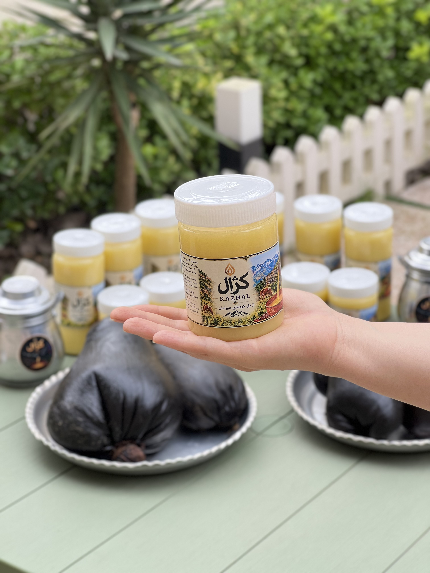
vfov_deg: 25.3
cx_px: 215
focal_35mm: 77
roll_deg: +2.9
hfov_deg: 19.1
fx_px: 1275
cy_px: 286
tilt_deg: -21.0
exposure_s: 1/121
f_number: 2.8
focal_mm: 9
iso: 32
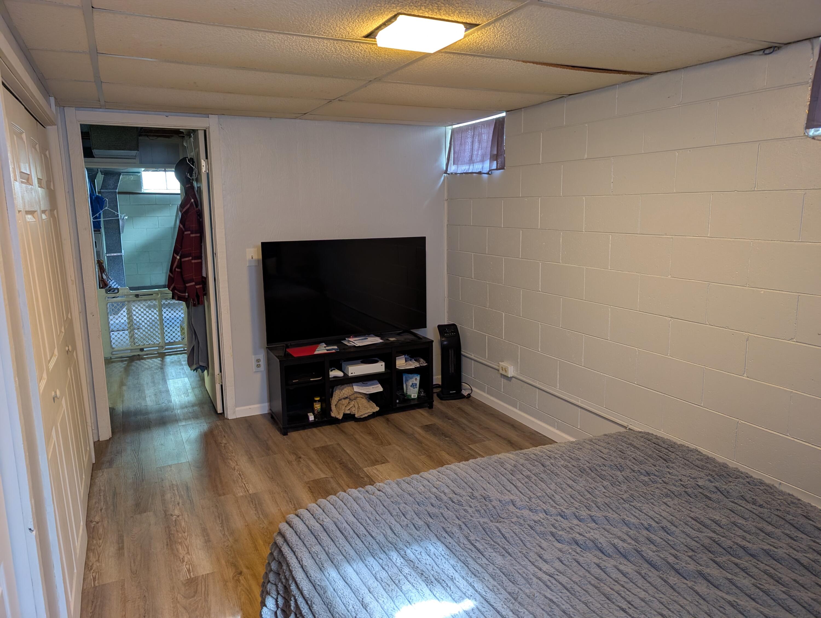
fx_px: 570
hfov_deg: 71.5
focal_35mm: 24
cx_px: 410
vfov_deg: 56.9
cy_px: 309
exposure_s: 1/24
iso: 140
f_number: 1.68
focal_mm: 6.9
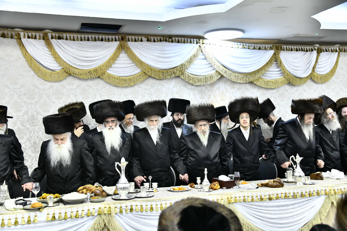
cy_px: 116
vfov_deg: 30.5
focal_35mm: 44
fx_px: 424
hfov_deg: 44.5
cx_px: 174
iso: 3200
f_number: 5.6
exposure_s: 1/250
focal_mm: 44
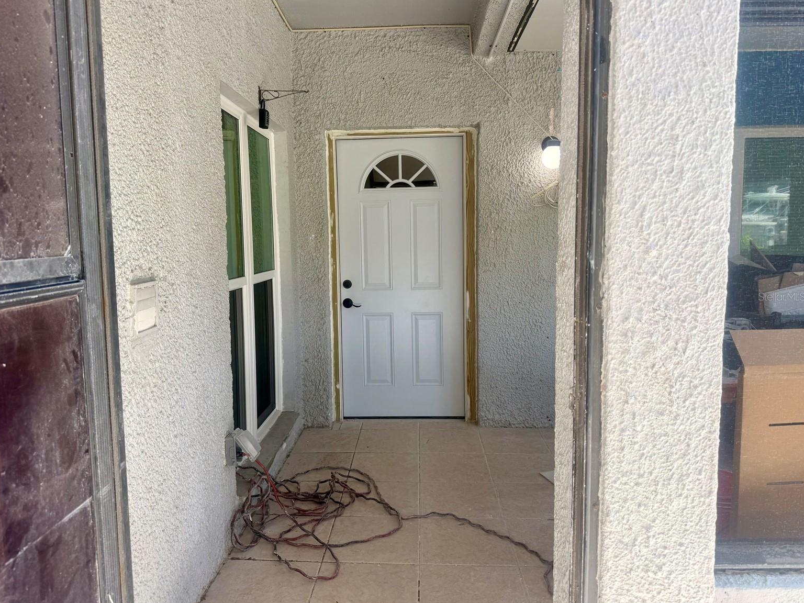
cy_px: 296
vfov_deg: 54.9
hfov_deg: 69.4
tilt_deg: -3.6
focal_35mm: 25
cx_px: 389
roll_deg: +1.3
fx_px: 581
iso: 80
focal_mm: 6.76
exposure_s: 1/365
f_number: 1.78
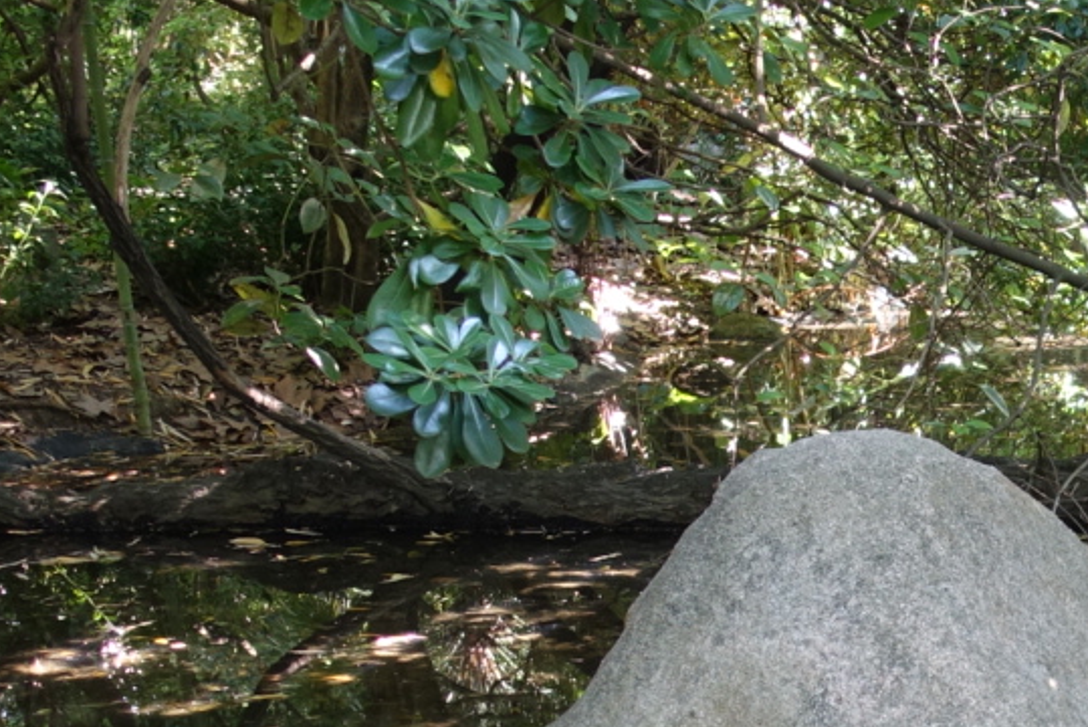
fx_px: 2177
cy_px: 949
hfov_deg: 25.9
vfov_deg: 17.7
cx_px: 1199
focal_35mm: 72
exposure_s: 1/30
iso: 200
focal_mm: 8.8
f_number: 1.8
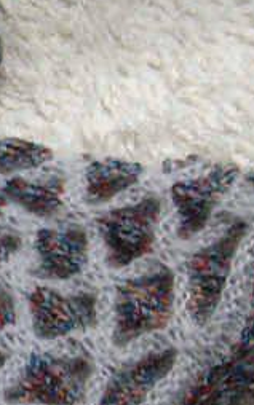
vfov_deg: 21.6
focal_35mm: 96
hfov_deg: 12.4
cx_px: -211
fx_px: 1062
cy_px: 235
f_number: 2.8
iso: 200
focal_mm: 6
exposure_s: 1/14.8
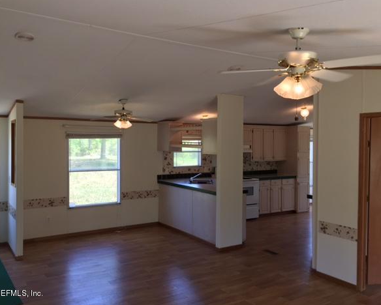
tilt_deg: -1.2
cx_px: 174
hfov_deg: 57.1
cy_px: 150
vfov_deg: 47.2
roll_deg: -1.3
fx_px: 350
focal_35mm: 31
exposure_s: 1/120
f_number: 2.2
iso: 50
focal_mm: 4.15
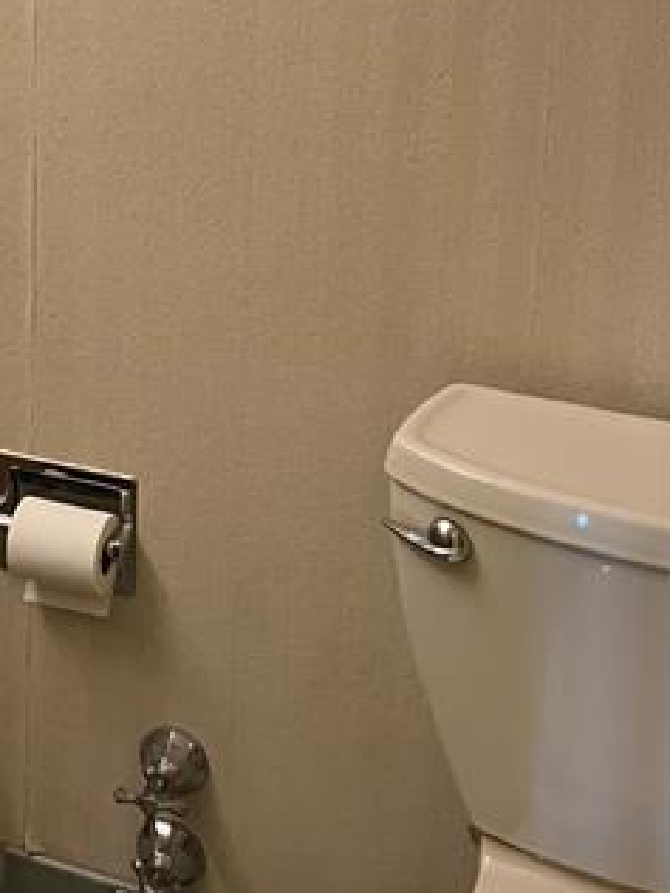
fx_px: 1755
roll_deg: +0.6
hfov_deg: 20.2
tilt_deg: -10.0
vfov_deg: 26.8
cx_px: -136
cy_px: -25
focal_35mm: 68
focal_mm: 3.99
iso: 125
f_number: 1.8
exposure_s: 1/60
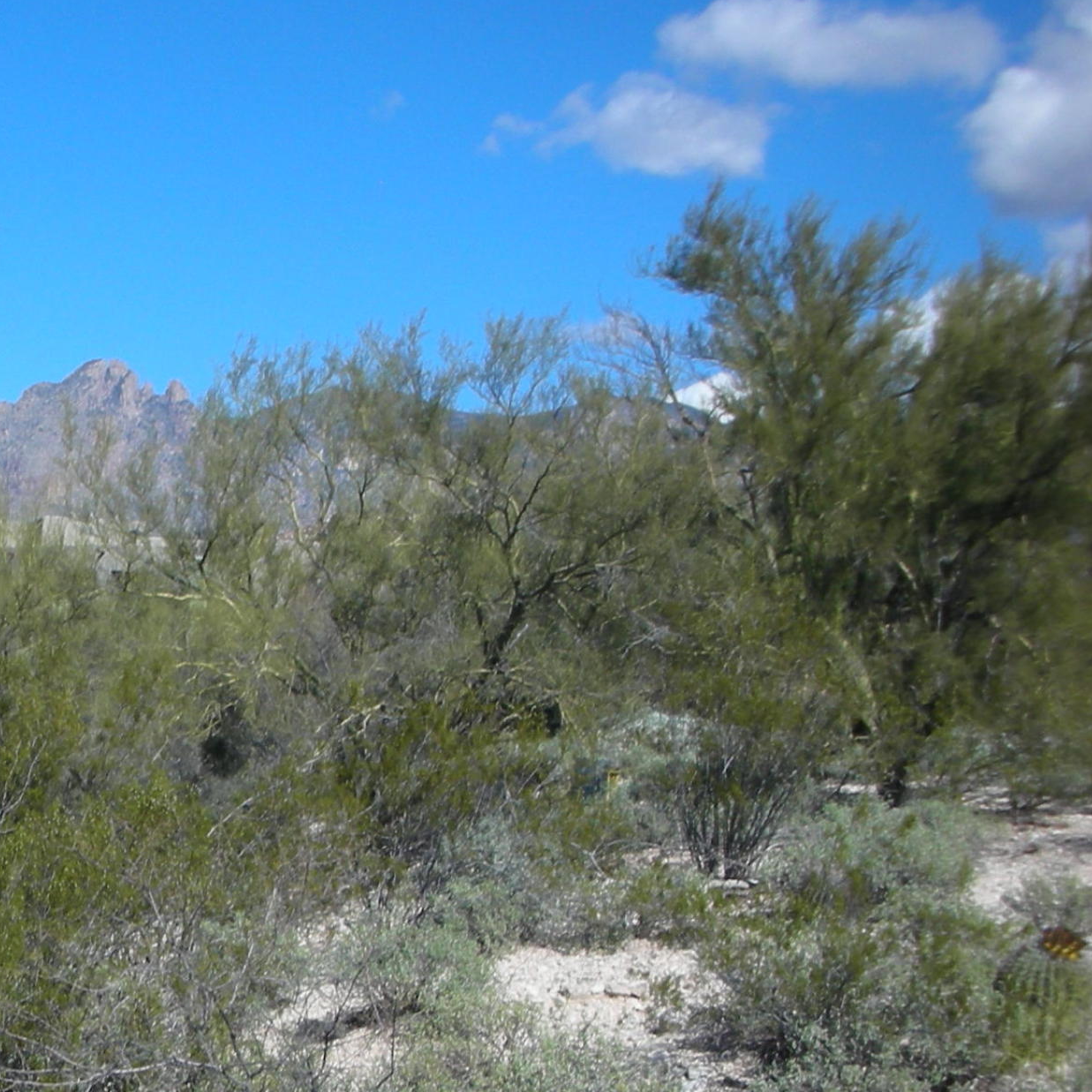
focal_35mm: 75
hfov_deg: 21.6
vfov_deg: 22.7
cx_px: -167
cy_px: 892
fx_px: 2677
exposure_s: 1/112
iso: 50
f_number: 8.5
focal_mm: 5.8
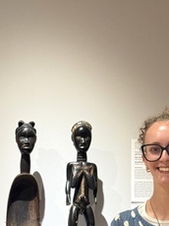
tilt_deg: -2.9
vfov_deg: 17.9
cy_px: 228
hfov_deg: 13.8
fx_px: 698
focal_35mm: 107
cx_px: 103
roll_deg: -0.7
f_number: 1.78
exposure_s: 1/40
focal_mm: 6.76
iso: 200
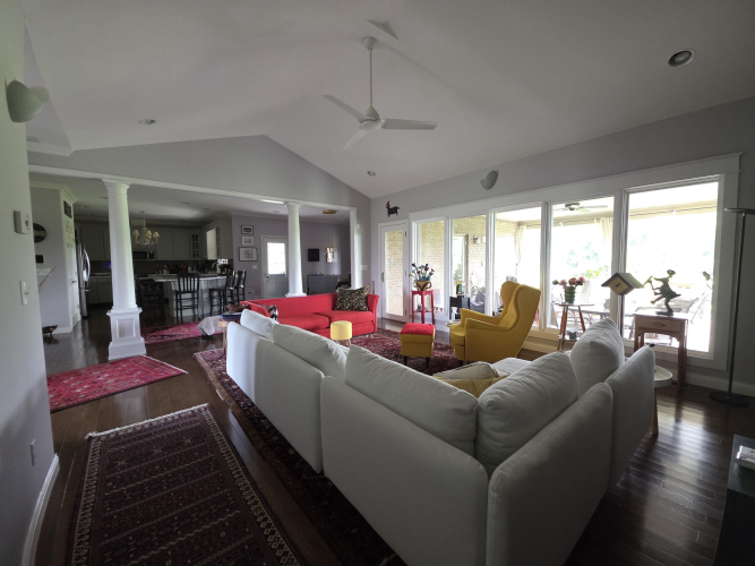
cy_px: 283
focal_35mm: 13
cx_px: 378
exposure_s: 1/60
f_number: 1.9
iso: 320
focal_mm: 2.2
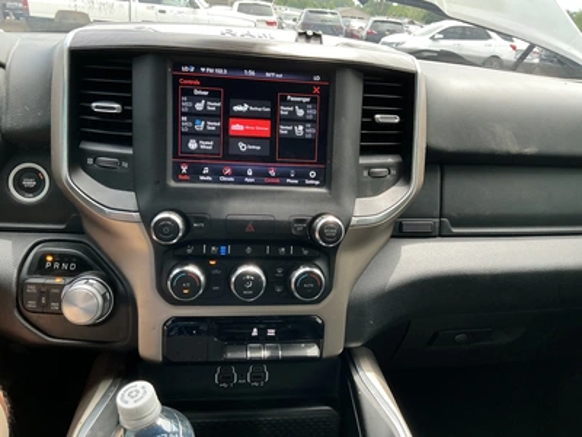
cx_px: 291
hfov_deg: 63.4
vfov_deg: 49.7
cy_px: 218
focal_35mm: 28
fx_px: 471
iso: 64
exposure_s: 1/68
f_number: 1.8
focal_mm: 3
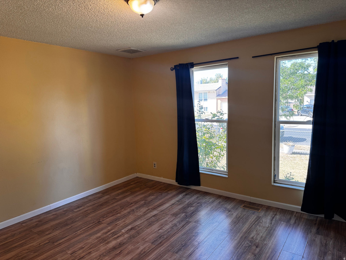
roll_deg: +1.5
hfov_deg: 71.6
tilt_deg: -8.0
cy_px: 130
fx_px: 240
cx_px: 173
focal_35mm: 24
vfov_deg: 56.8
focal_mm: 6.76
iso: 125
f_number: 1.78
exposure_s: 1/120
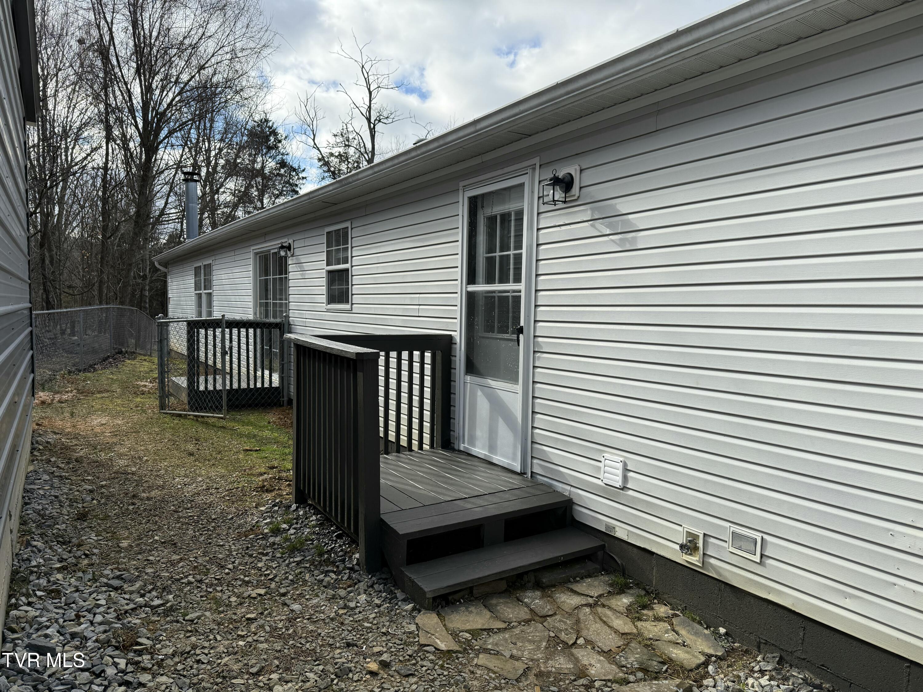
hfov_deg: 71.6
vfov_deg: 56.8
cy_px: 346
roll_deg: -1.4
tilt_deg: -3.4
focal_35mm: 24
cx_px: 462
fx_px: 640
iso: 100
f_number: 1.78
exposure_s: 1/3279
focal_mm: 6.76
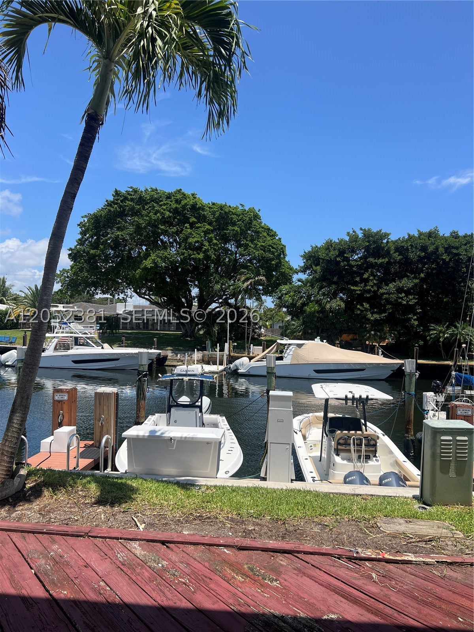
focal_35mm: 26
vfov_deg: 67.3
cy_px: 316
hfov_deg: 53.1
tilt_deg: +1.2
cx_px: 237
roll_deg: -0.6
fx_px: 475
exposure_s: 1/4274
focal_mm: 5.7
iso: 50
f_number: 1.5
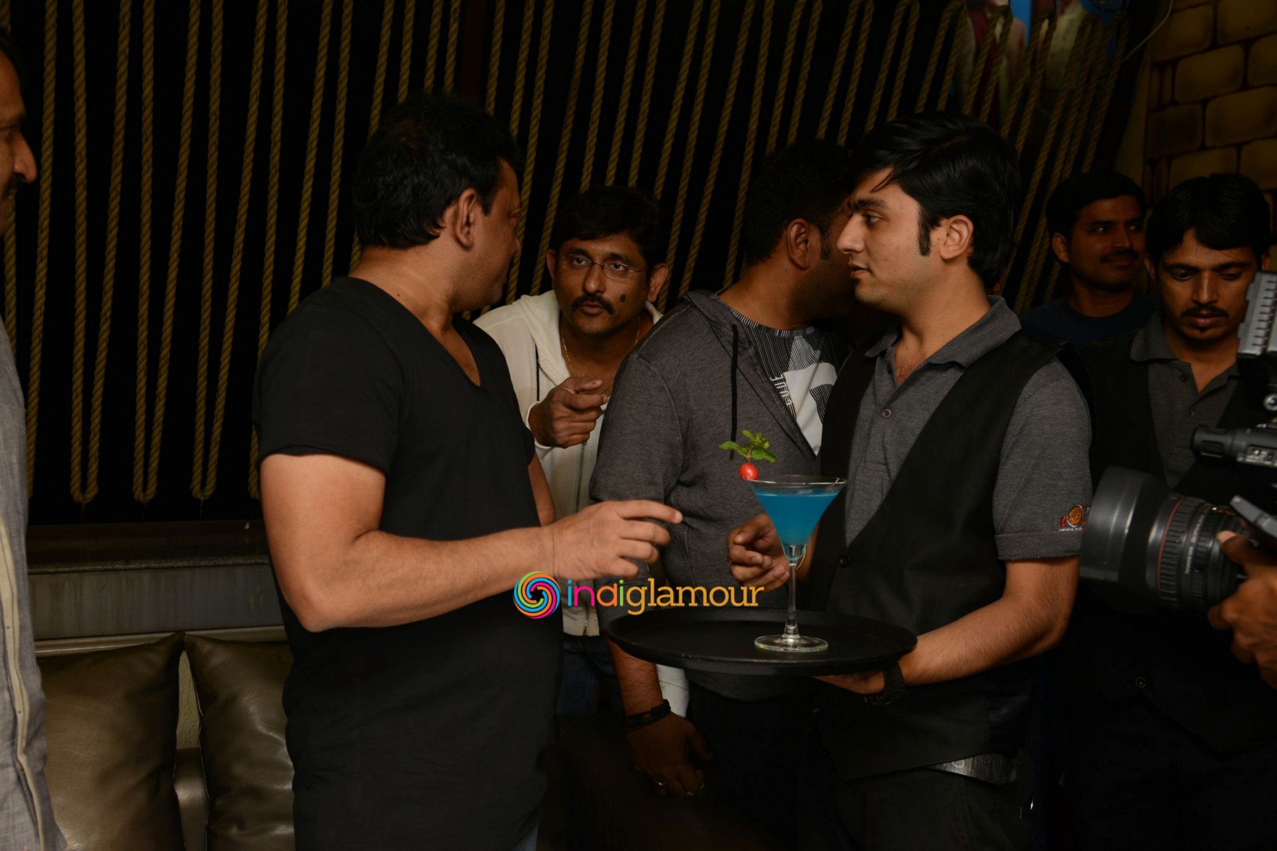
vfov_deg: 30.5
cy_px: 426
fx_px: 1560
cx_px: 638
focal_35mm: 44
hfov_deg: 44.5
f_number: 5.6
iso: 800
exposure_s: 1/125
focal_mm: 44
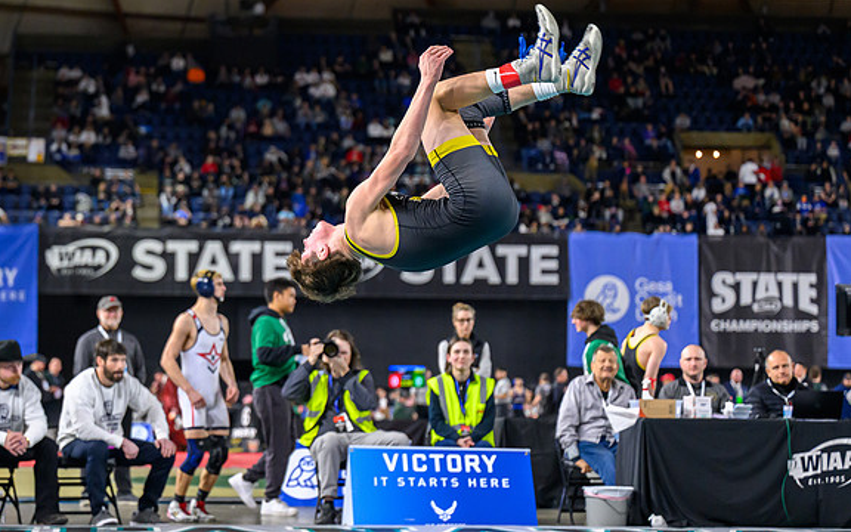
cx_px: 351
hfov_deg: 19.3
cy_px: 232
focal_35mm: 108
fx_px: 2505
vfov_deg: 12.1
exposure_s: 1/800
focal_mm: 70
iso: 2500
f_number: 2.8
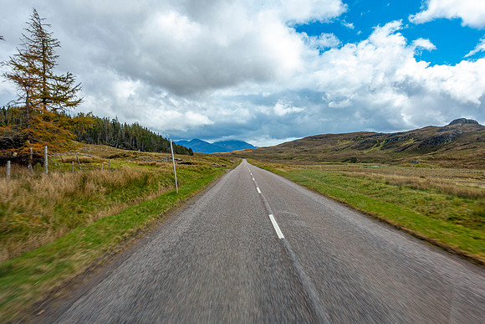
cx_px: 242
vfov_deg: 53.2
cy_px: 162
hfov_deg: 73.7
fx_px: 323
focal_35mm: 24
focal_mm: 8.9
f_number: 7.1
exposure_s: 1/200
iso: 125
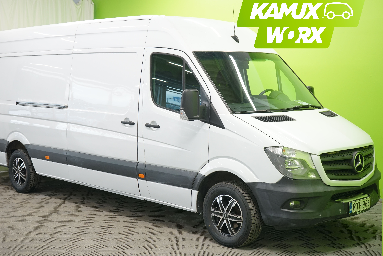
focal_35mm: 52
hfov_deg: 38.2
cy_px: 119
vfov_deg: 26.0
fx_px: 553
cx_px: 176
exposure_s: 1/40
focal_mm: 48
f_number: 5.6
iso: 800
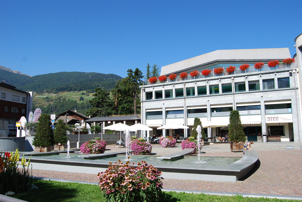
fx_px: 227
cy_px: 101
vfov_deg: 48.1
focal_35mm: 27
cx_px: 151
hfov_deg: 67.3
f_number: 8
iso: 100
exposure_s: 1/250
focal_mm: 18
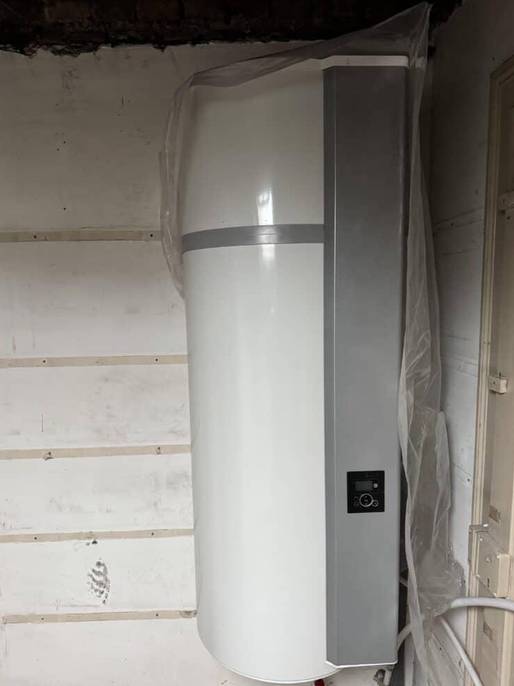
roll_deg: +1.1
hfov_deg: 54.9
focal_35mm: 25
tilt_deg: -6.4
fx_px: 495
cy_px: 356
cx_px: 250
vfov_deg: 69.4
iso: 640
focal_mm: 6.76
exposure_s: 1/60
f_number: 1.78
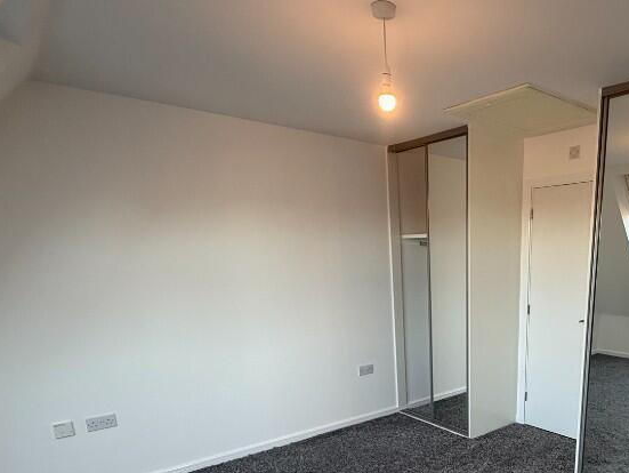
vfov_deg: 49.8
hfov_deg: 63.5
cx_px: 469
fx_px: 473
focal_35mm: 26
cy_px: 383
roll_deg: +0.1
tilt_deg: -14.9
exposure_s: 1/100
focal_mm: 2.22
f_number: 2.2
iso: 125
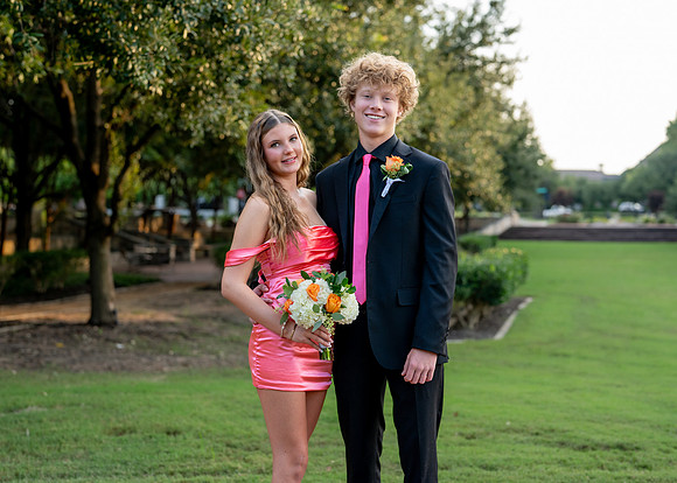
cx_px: 350
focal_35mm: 58
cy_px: 228
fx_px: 1109
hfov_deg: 33.9
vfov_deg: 24.6
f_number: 2.5
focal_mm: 50
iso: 320
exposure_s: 1/400
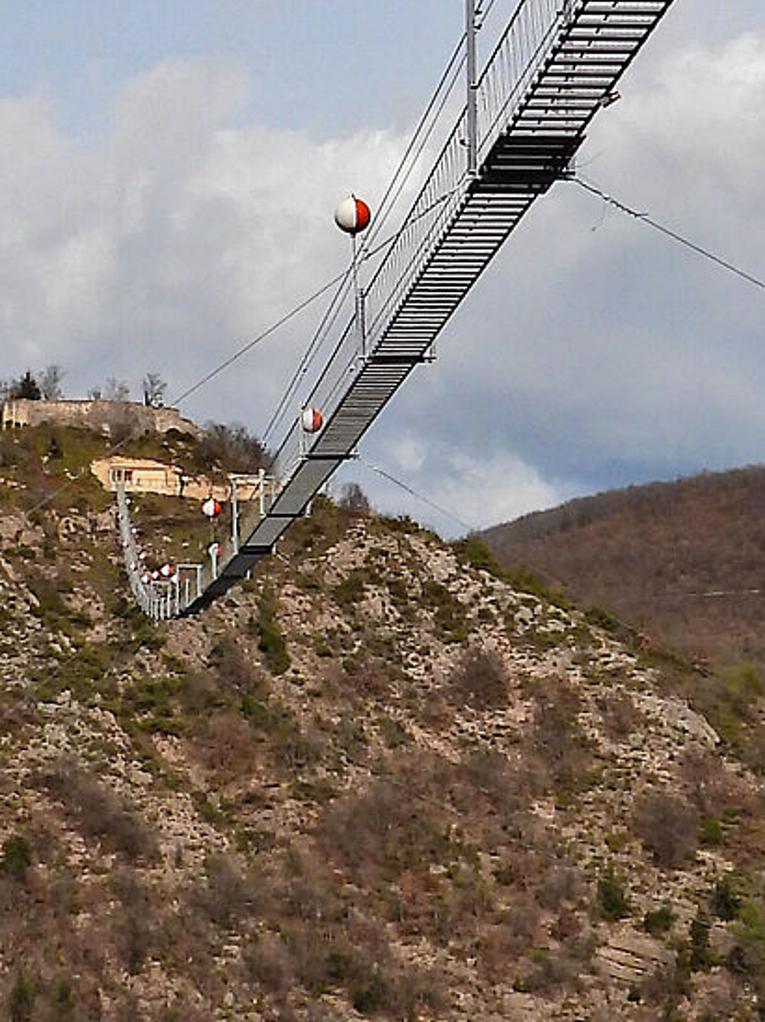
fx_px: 3098
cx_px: 391
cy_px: 367
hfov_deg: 14.1
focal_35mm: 105
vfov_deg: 18.7
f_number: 3.5
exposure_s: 1/1600
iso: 100
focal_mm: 4.3
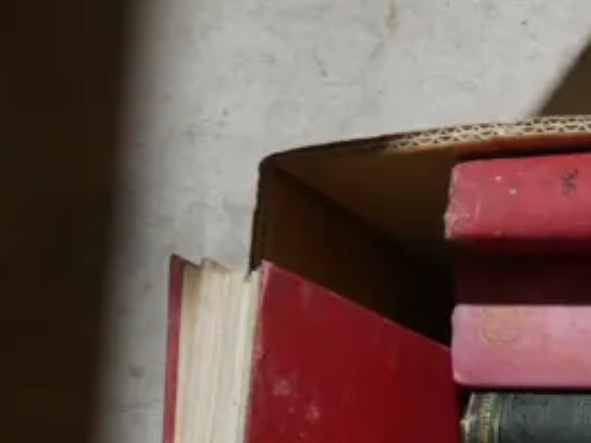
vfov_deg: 9.8
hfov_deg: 12.5
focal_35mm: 145
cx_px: 1036
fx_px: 2476
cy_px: 741
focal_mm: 19
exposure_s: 1/60
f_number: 4.1
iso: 640
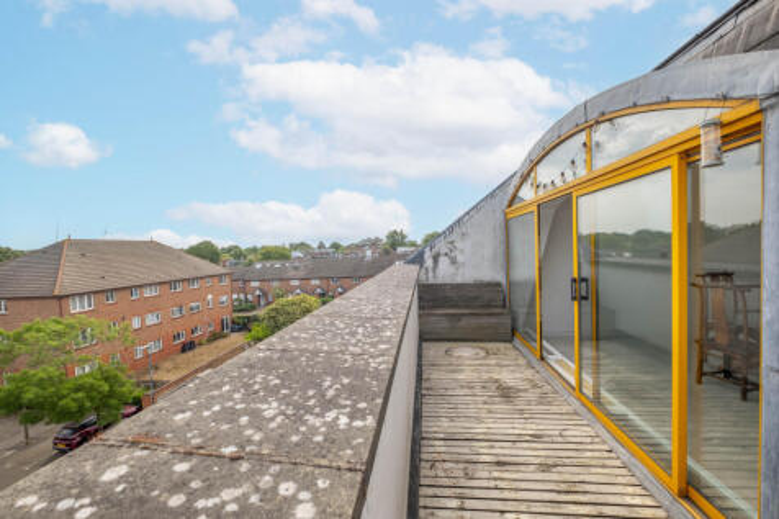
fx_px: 324
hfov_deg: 100.4
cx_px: 390
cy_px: 260
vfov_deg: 77.3
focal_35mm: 15
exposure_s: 1/320
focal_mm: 10
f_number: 6.4
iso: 400
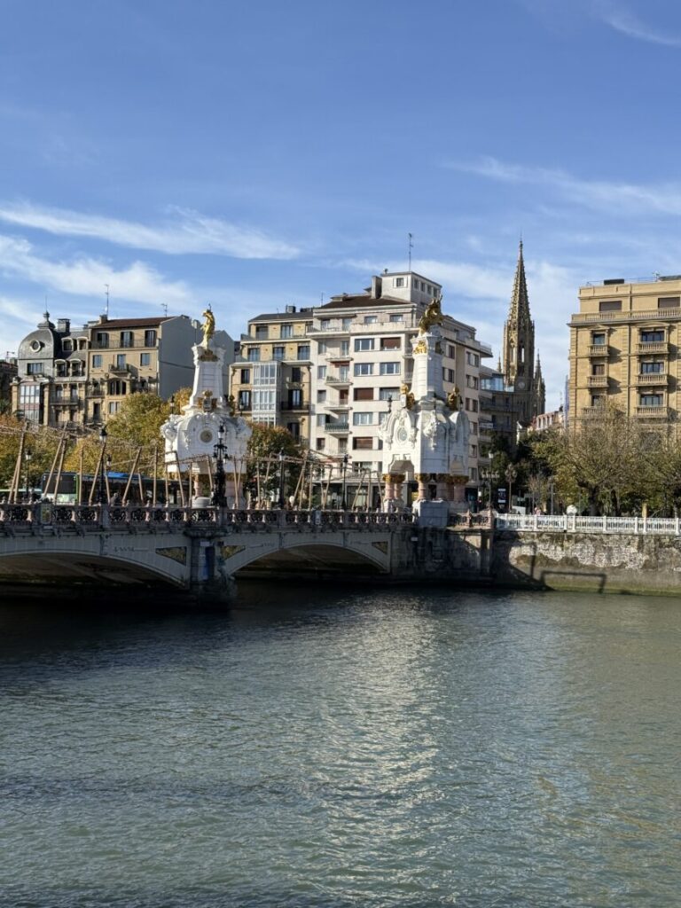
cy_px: 454
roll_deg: -1.3
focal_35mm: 48
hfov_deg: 30.3
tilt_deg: +1.3
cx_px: 340
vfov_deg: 39.7
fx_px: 1259
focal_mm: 6.76
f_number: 1.78
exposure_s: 1/4329
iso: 64
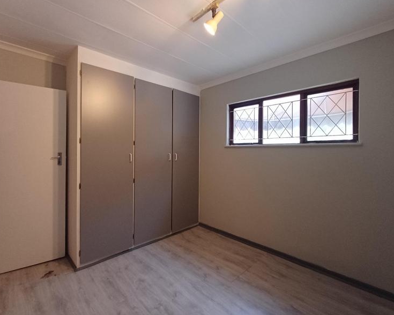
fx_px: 198
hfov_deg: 89.6
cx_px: 206
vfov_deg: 77.0
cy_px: 155
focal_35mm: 17
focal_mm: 1.64
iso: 200
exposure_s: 1/33.3
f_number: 2.2
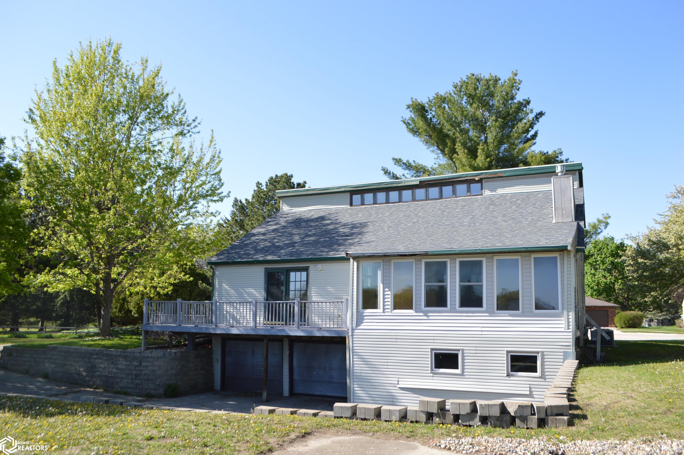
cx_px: 342
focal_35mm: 27
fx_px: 513
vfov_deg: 47.8
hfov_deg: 67.4
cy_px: 228
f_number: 6.3
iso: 100
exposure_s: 1/160
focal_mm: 18
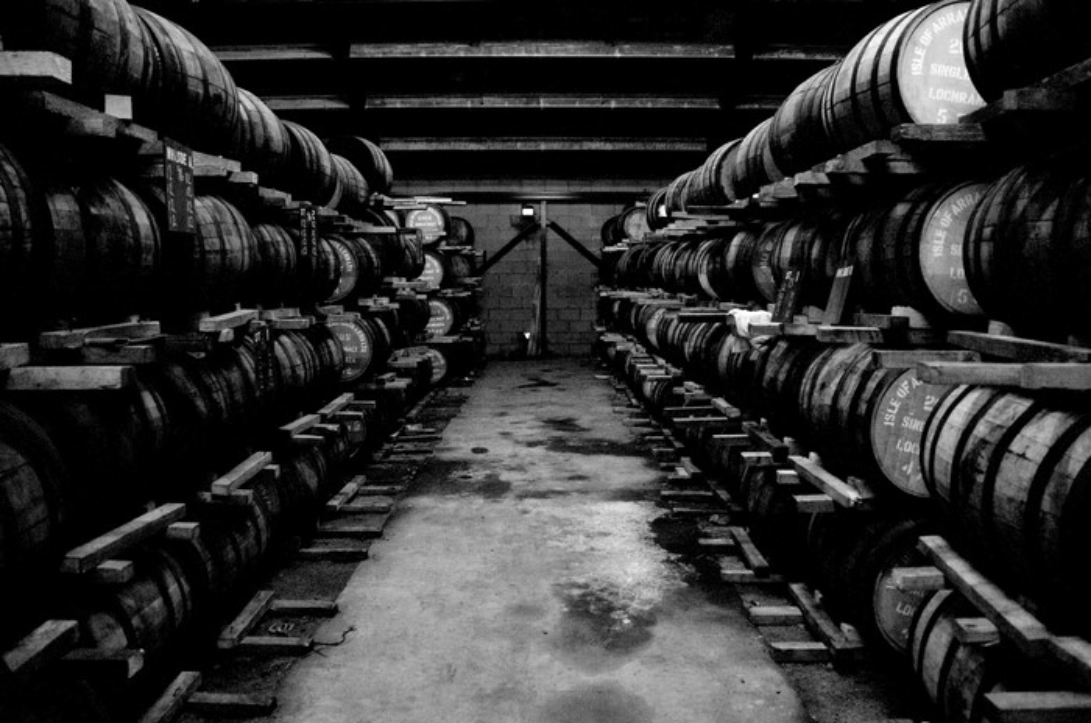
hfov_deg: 67.5
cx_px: 546
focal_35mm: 27
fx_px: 817
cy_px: 362
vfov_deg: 47.8
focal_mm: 18
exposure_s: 1/30
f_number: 3.5
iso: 1250
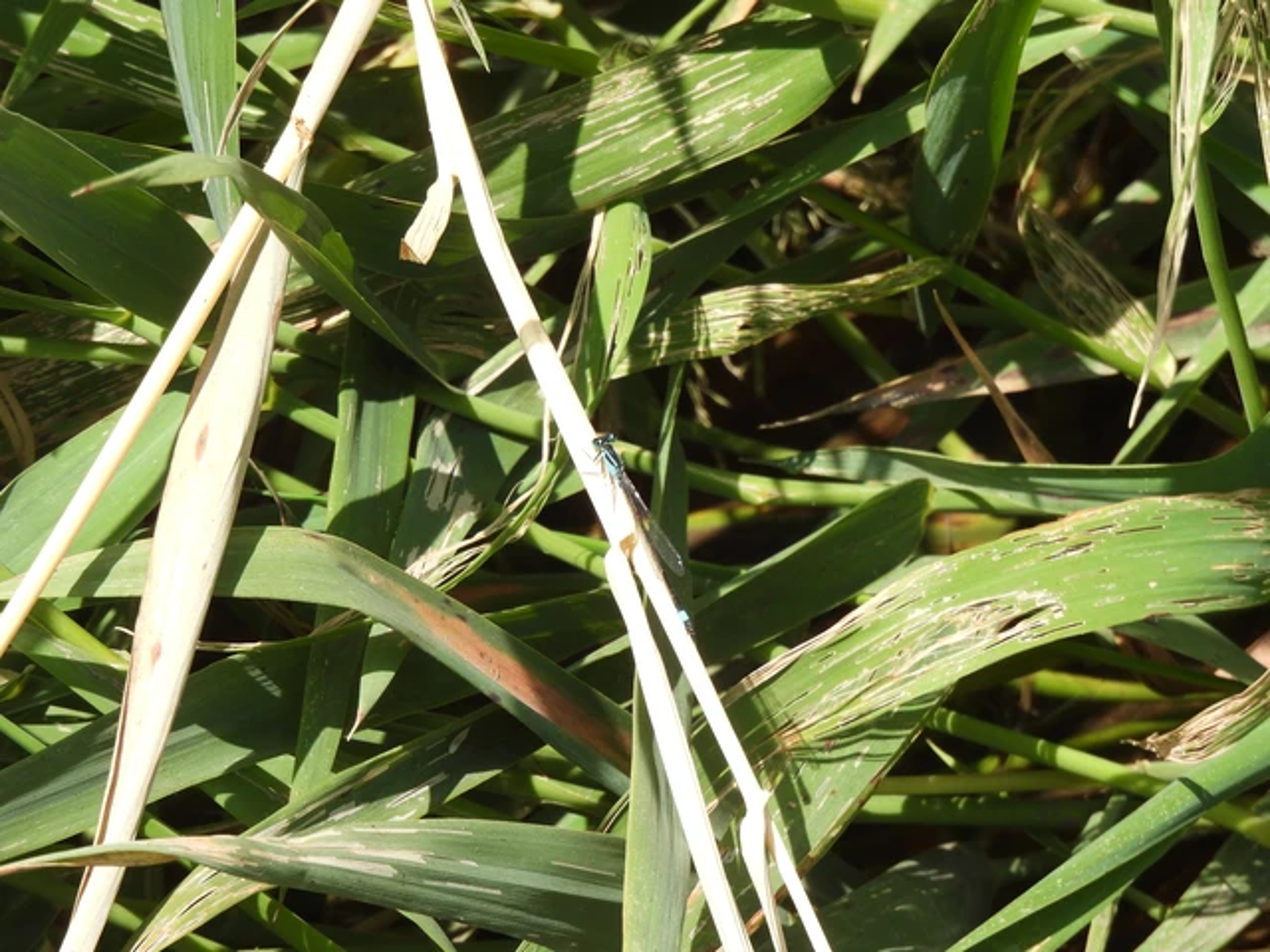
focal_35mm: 1000
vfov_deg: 1.5
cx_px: 635
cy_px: 476
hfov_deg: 2.0
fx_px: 36688
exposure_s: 1/250
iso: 100
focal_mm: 178
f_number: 6.3
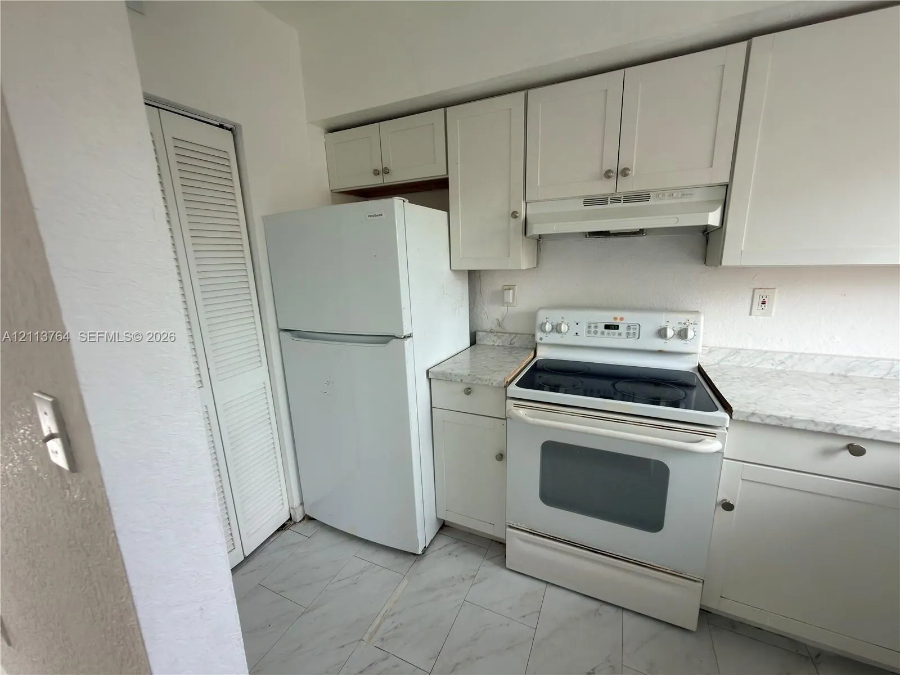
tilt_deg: -14.6
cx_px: 450
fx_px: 364
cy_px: 338
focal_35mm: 14
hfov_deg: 102.1
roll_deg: +2.5
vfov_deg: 85.7
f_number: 2.2
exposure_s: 1/35
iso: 64
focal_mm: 2.22
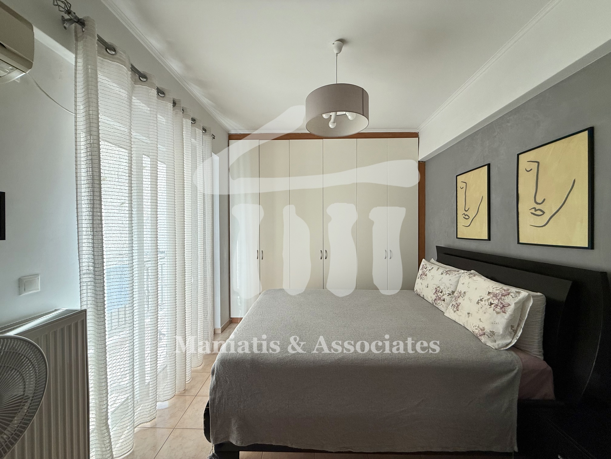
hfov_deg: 102.1
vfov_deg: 85.7
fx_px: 247
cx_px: 306
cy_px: 230
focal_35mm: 14
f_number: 2.2
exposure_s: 1/99
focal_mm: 2.22
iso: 100
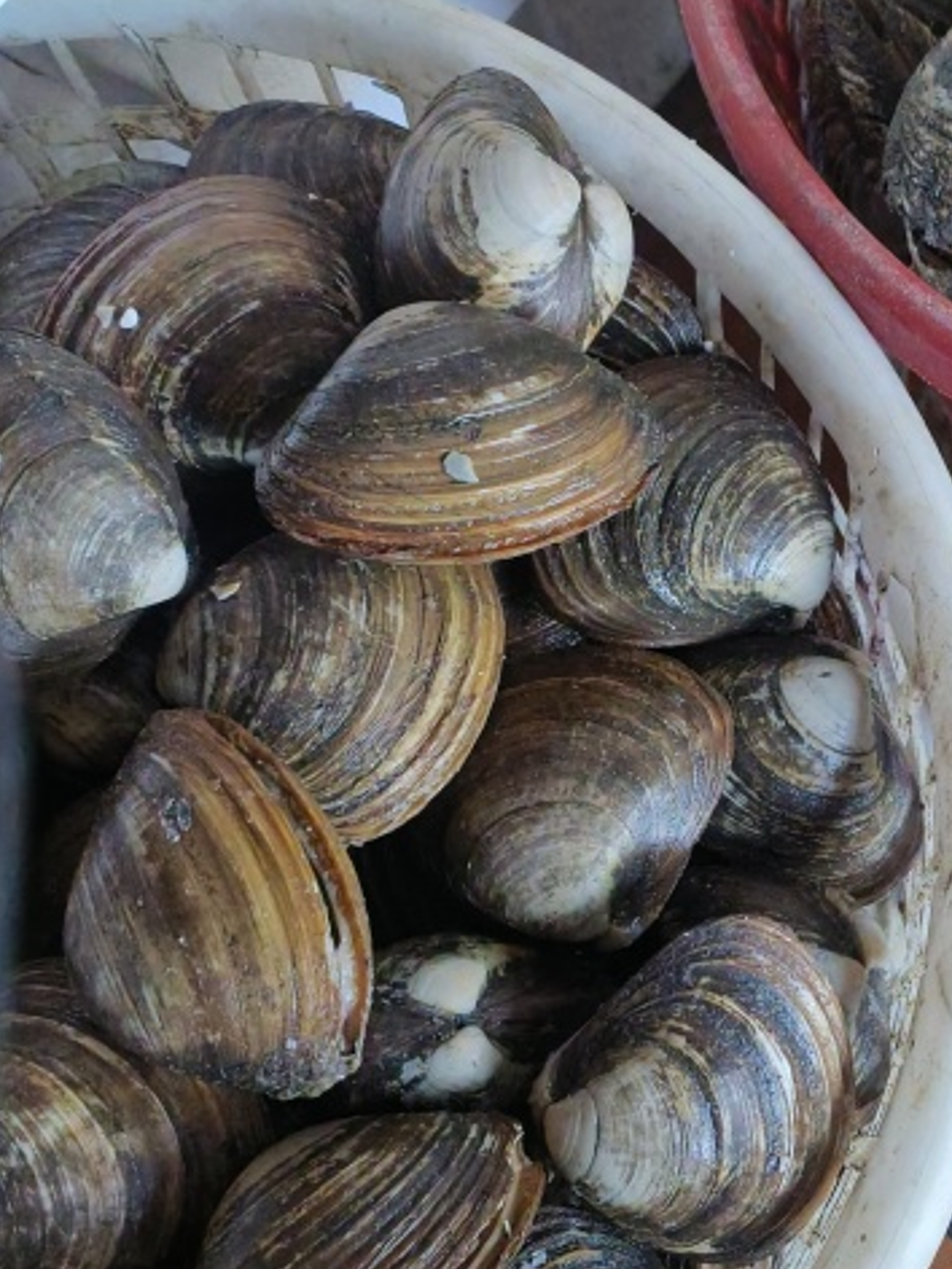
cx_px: 1062
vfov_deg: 36.5
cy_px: 821
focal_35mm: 52
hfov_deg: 25.8
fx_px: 1907
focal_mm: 5.5
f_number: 1.75
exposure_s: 1/33.3
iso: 1225
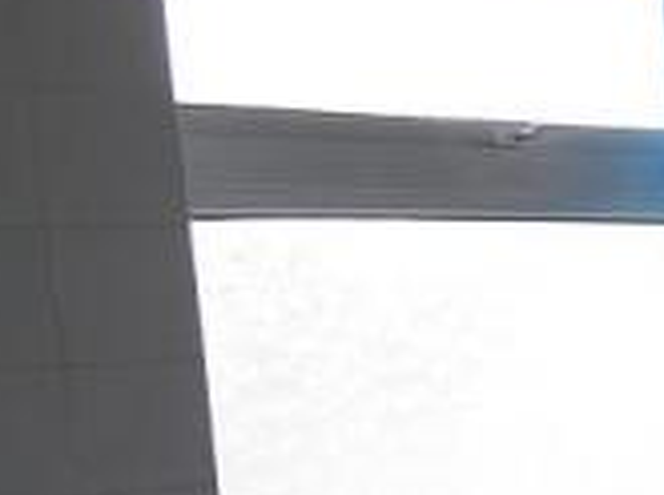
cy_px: 561
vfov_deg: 16.7
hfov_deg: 19.8
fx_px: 1627
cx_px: 1012
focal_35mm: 85
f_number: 3.3
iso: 80
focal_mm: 4.2
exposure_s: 1/180
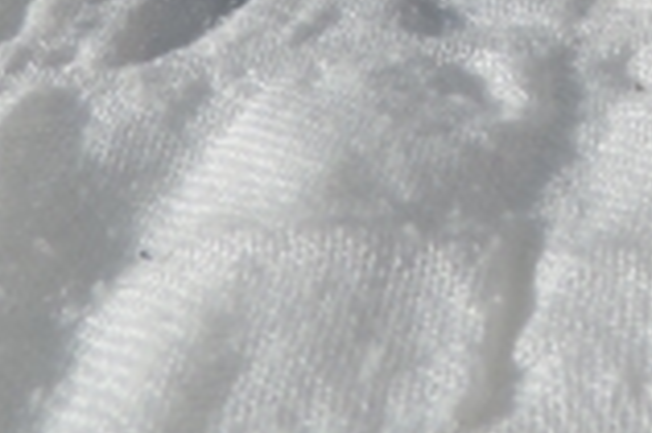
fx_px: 1719
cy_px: -474
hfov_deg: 20.2
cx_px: 763
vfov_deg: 12.4
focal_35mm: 95
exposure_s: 1/1000
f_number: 3.3
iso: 80
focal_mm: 4.3
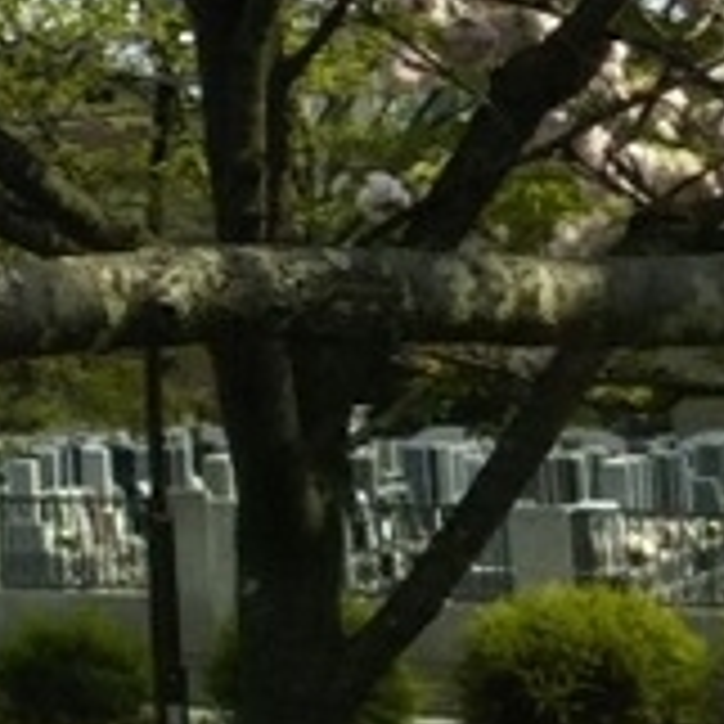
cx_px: -1956
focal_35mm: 198
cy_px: -427
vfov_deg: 8.6
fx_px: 4685
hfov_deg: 7.1
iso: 25
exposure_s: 1/801
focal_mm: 4
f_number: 2.2
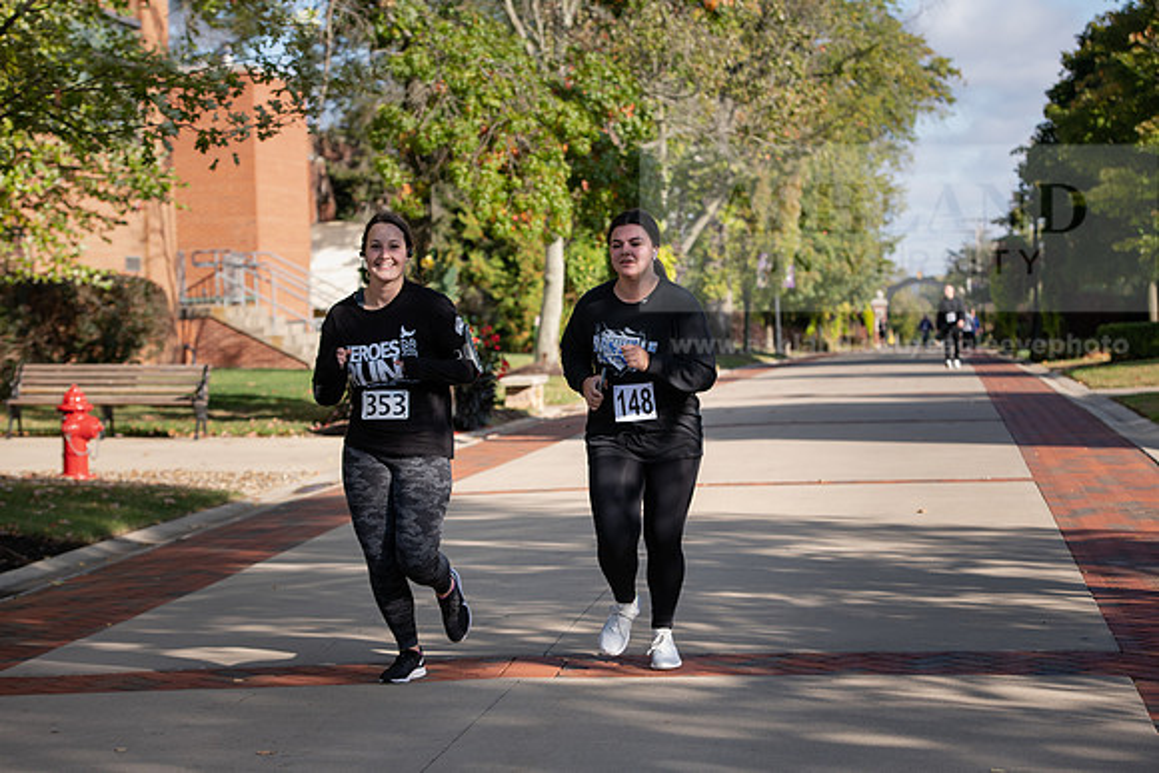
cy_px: 386
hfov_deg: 23.6
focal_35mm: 86
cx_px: 580
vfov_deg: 15.9
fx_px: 2769
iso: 250
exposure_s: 1/640
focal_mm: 86
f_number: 5
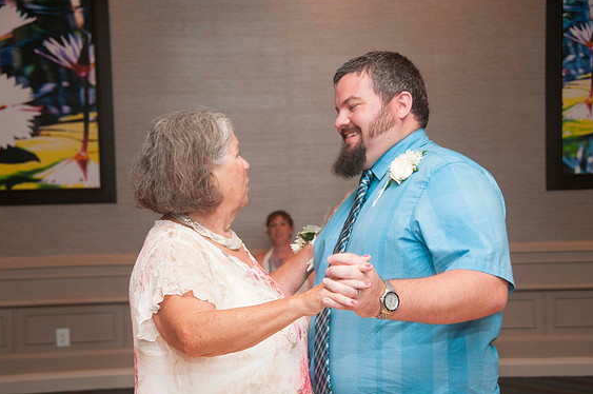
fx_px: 1119
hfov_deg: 29.7
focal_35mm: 68
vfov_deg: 20.0
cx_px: 296
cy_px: 199
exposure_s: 1/60
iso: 800
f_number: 5.6
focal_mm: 44
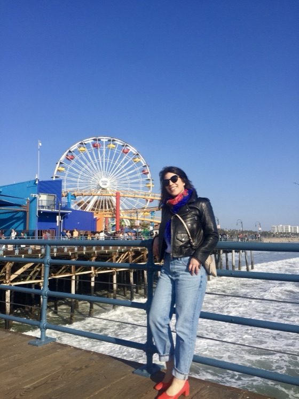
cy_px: 200
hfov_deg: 48.2
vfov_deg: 61.7
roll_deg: -0.3
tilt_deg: +5.3
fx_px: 334
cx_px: 150
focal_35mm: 29
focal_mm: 4.15
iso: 32
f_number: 2.2
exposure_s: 1/2639
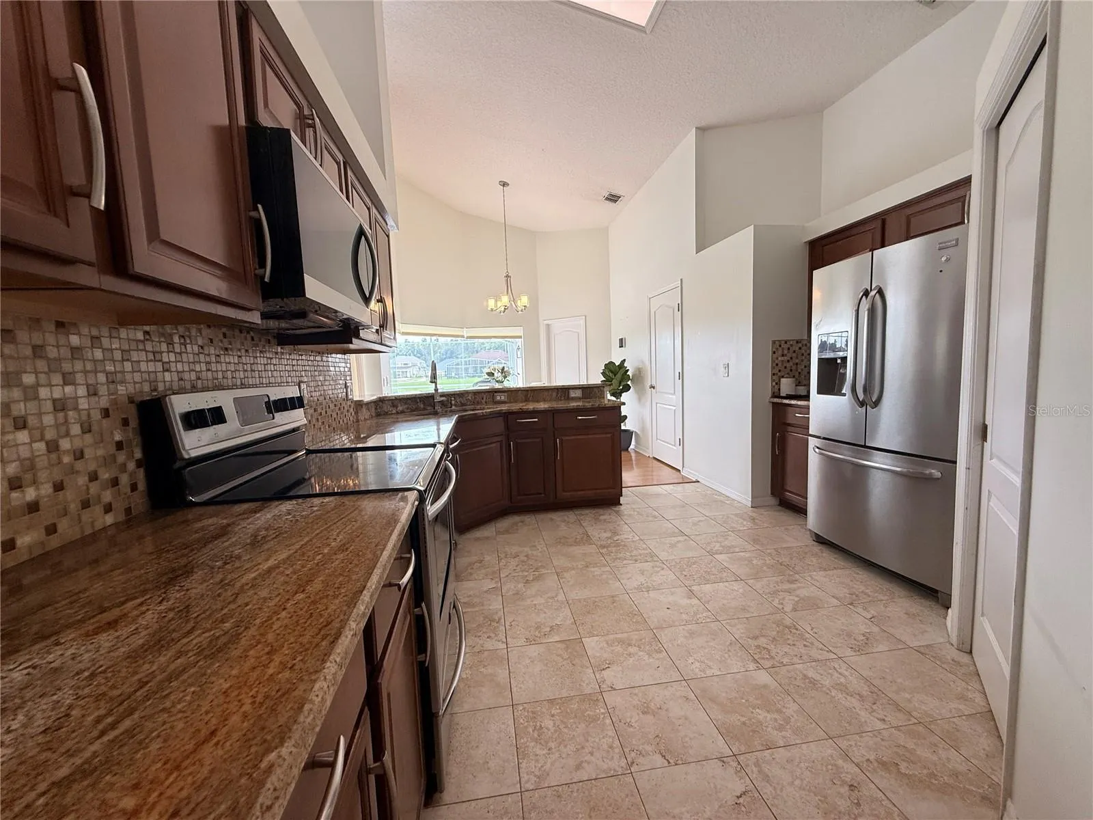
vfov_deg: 85.7
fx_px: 442
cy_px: 410
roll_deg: +1.7
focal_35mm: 14
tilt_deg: -5.2
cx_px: 546
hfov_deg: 102.1
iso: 80
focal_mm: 2.22
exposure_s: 1/120
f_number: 2.2
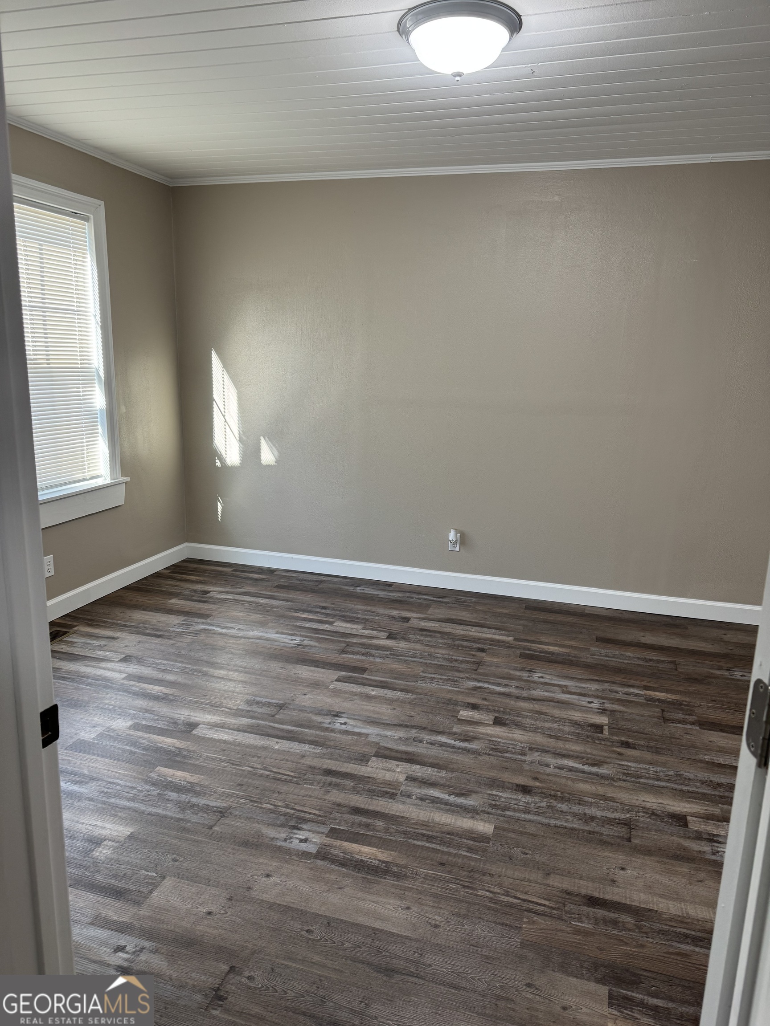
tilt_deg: -10.1
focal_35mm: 24
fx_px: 712
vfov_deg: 71.6
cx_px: 385
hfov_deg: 56.8
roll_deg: -0.8
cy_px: 513
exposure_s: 1/120
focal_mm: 6.76
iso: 125
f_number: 1.78
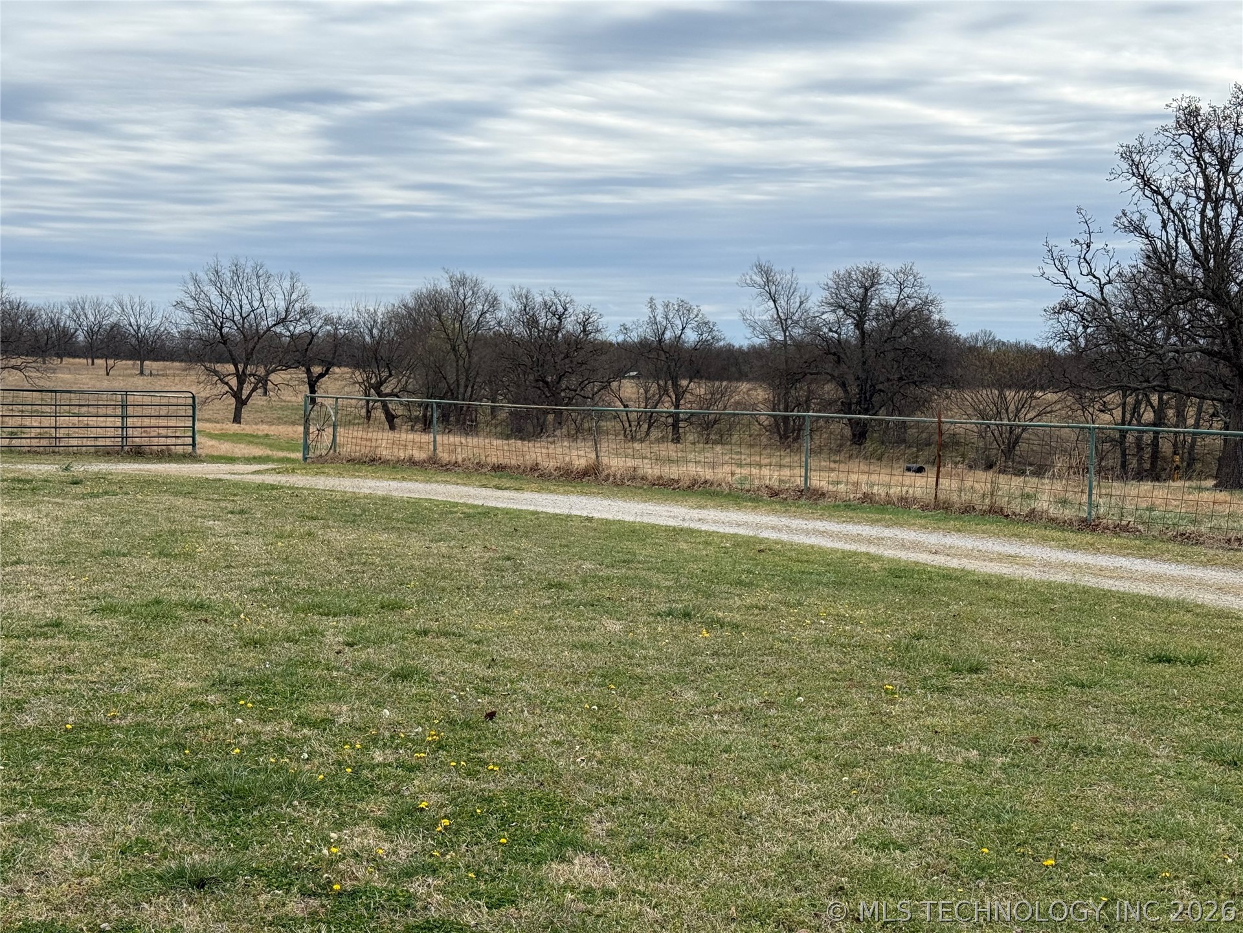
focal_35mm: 48
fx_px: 1724
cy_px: 466
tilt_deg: -2.2
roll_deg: -1.1
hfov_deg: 39.7
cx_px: 622
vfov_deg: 30.3
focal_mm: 6.76
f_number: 1.78
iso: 64
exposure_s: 1/6536
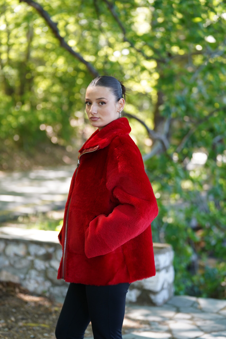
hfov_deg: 17.3
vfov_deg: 25.7
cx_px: 113
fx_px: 744
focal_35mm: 79
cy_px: 170
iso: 500
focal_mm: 79
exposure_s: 1/320
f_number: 2.8
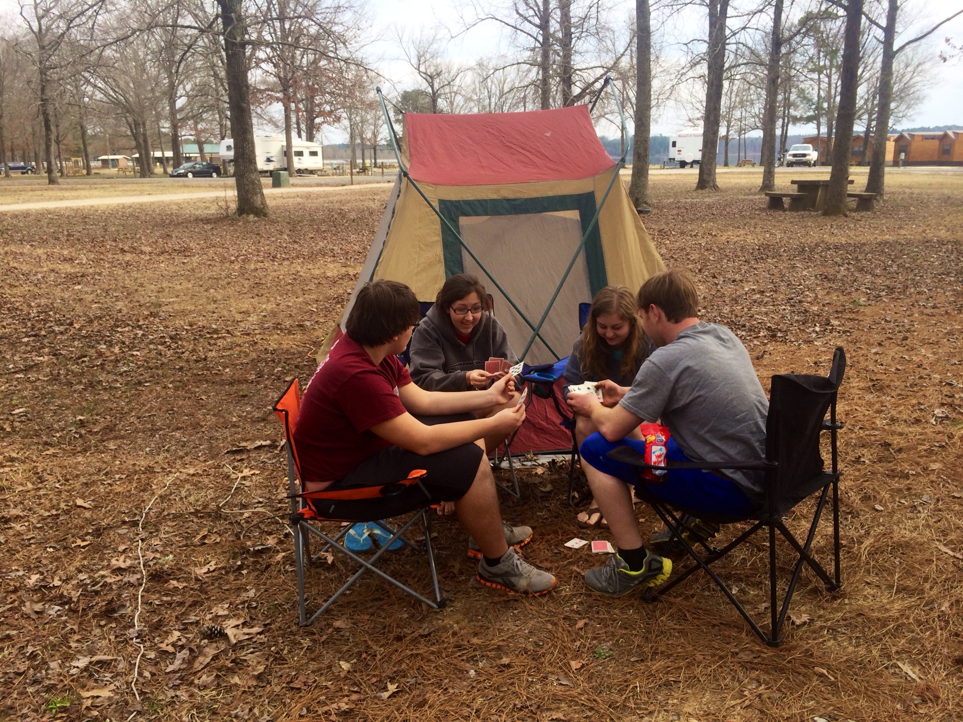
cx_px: 482
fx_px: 835
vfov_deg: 46.8
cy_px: 361
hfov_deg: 60.0
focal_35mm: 30
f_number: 2.2
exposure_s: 1/432
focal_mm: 4.12
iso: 32
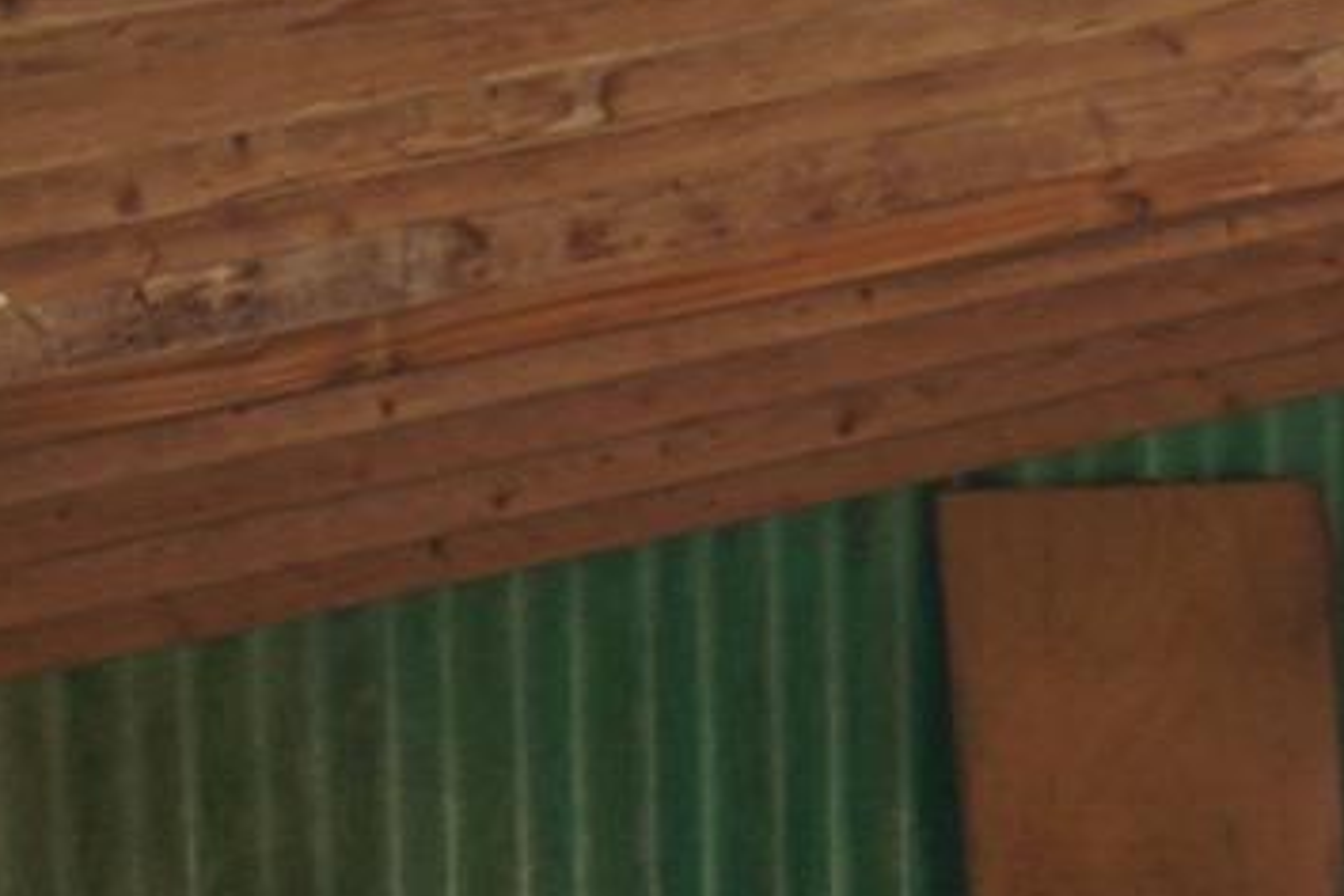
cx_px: 3292
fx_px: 11216
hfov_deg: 6.5
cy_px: 1883
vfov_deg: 4.5
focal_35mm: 300
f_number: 4
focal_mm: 29
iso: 125
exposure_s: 1/60
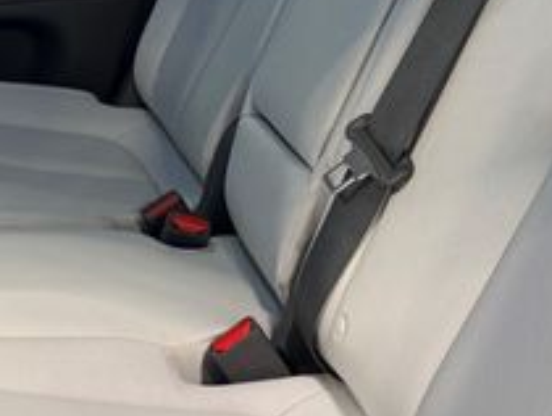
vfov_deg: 19.8
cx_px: 250
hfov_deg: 26.6
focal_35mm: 73
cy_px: 47
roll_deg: +0.7
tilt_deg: -15.7
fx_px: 1165
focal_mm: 6.76
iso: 160
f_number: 1.78
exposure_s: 1/60
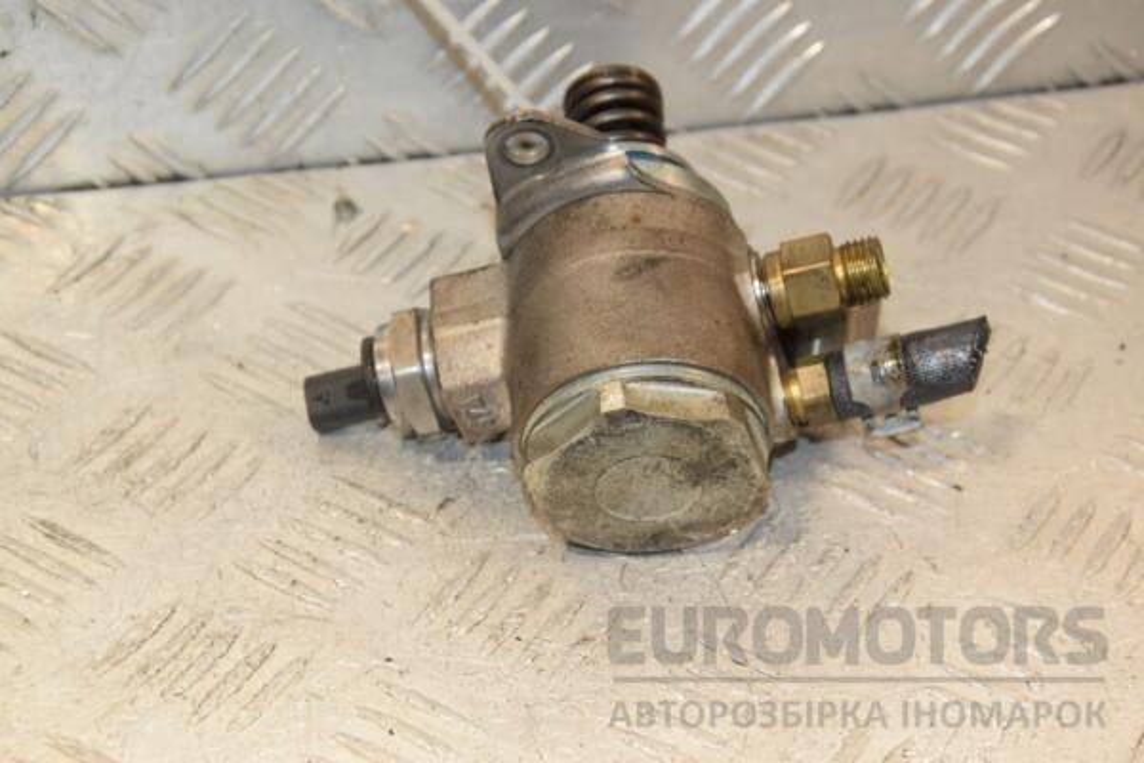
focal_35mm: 87
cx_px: 572
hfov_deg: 23.4
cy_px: 382
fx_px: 2764
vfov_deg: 15.7
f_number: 7.1
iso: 1600
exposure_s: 1/200
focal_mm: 58
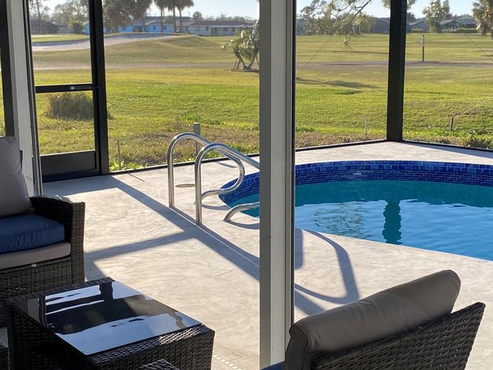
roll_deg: -0.1
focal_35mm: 55
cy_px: 182
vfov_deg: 26.6
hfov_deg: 34.9
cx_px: 247
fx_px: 783
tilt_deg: -9.7
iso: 32
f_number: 1.8
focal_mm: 4.25
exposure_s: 1/782
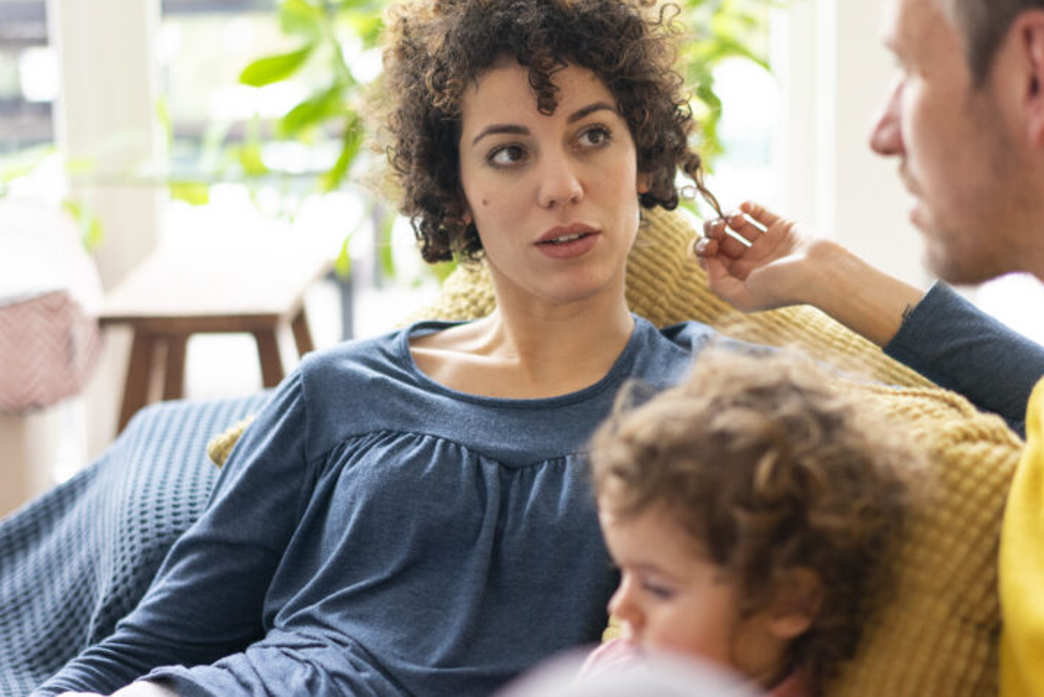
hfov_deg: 25.6
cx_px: 592
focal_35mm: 79
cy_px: 316
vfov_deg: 17.3
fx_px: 2292
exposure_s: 1/125
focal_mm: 55
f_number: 1.8
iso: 320
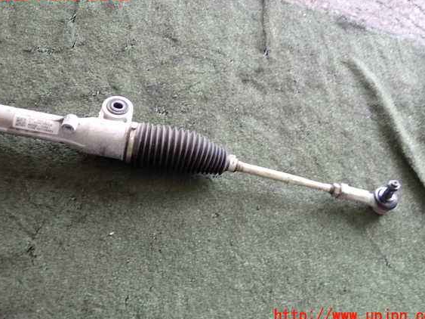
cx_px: 218
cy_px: 156
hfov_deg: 56.8
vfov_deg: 44.1
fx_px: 393
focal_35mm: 32
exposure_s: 1/30
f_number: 2.3
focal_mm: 5.4
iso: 200
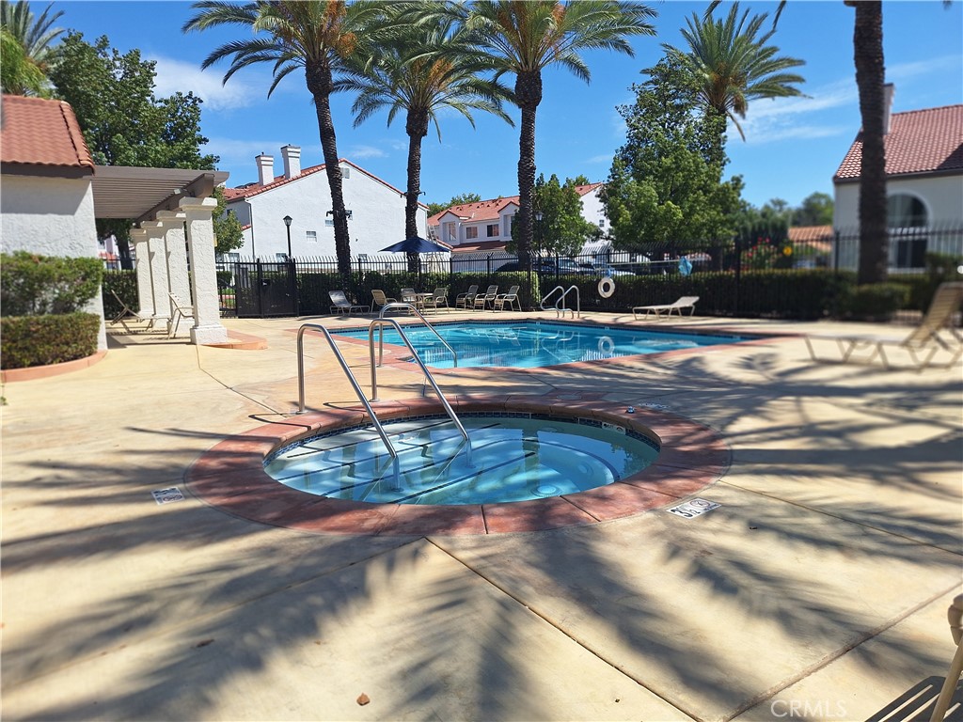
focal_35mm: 23
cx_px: 482
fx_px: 640
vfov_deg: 58.9
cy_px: 361
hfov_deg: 73.9
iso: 40
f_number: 1.8
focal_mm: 5.54
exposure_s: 1/2770
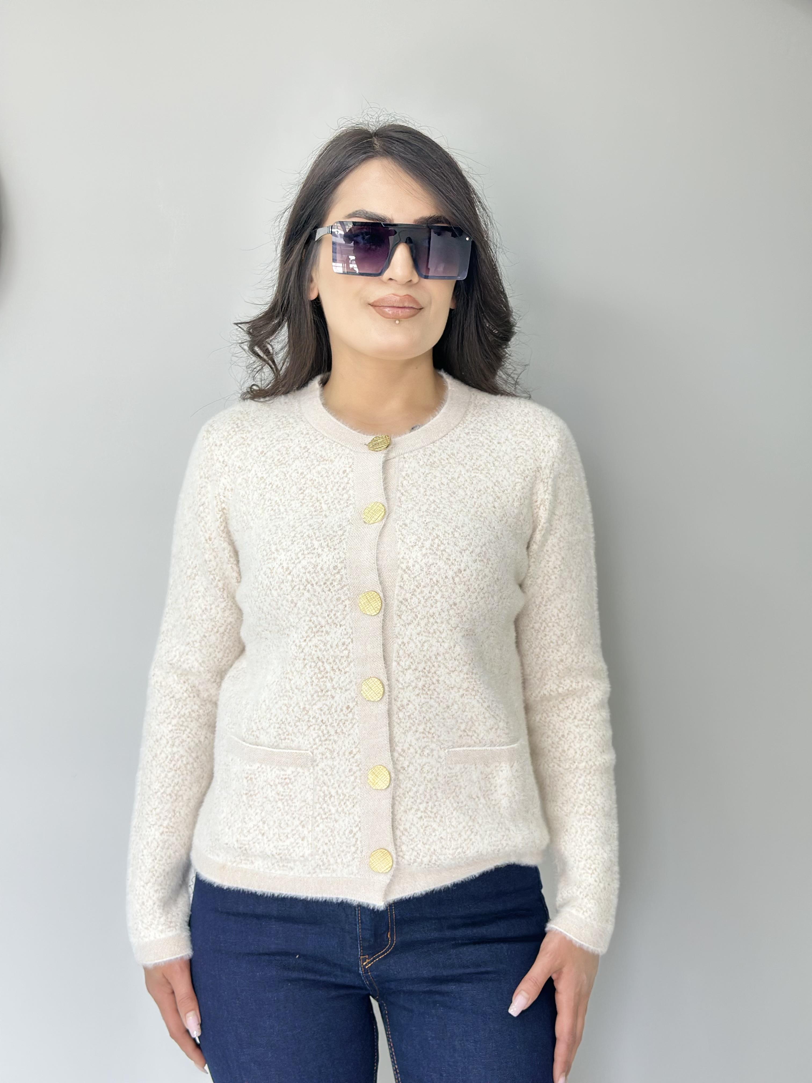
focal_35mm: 48
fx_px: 1501
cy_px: 542
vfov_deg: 39.7
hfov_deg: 30.3
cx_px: 406
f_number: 1.78
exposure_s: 1/100
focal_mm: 6.86
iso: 100
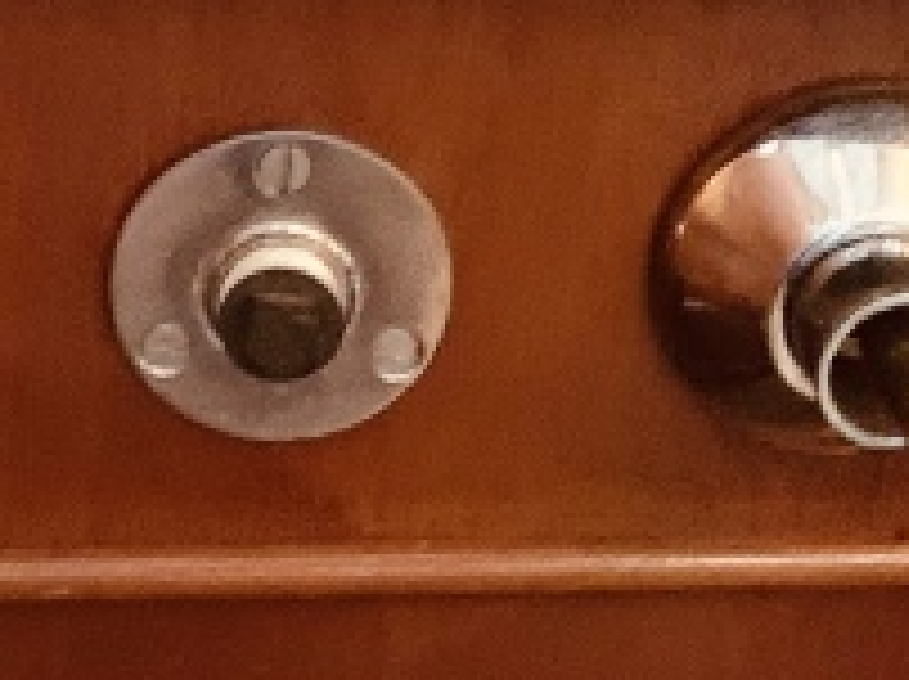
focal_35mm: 103
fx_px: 2702
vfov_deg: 14.3
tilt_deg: -29.9
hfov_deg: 19.0
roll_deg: +0.3
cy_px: 446
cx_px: 306
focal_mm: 4.25
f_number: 1.8
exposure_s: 1/16
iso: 800
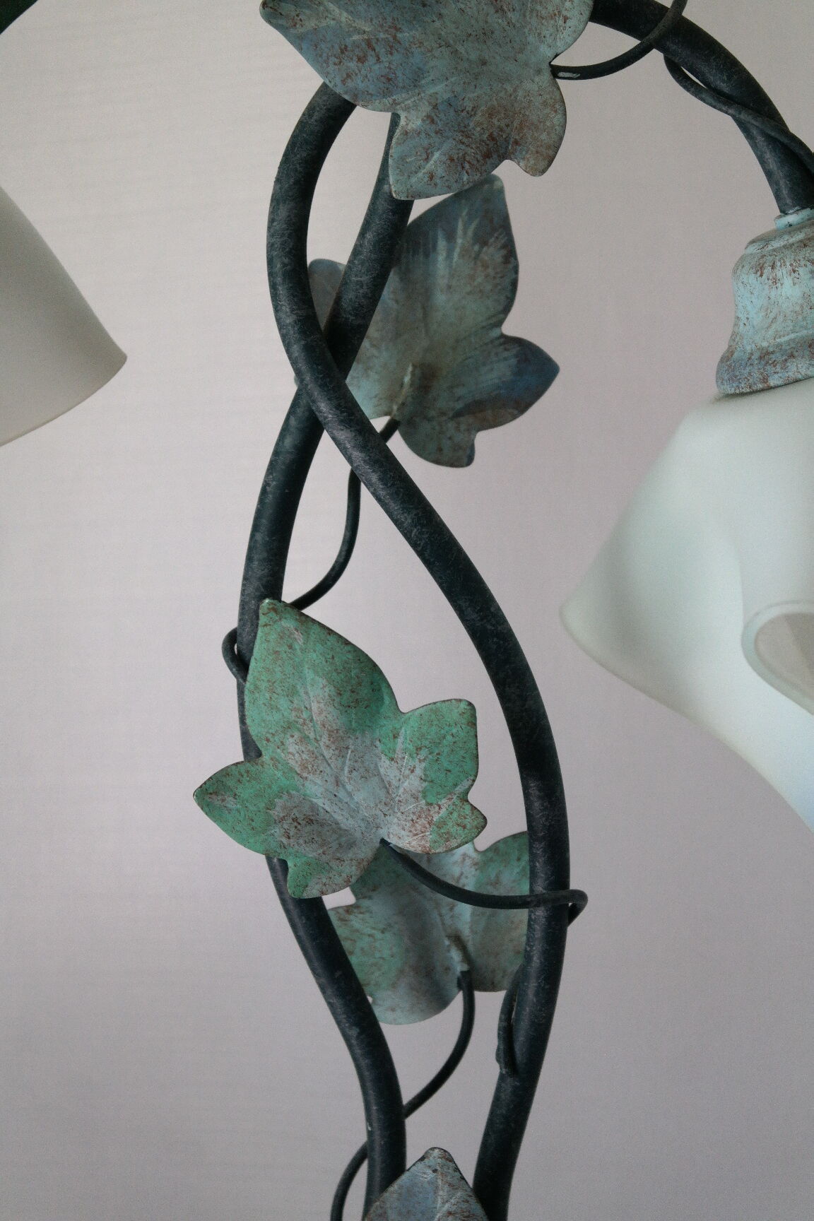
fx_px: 2611
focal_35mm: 77
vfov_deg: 26.3
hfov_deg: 17.7
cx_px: 407
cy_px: 610
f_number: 5.6
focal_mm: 50
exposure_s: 1/80
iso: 1600
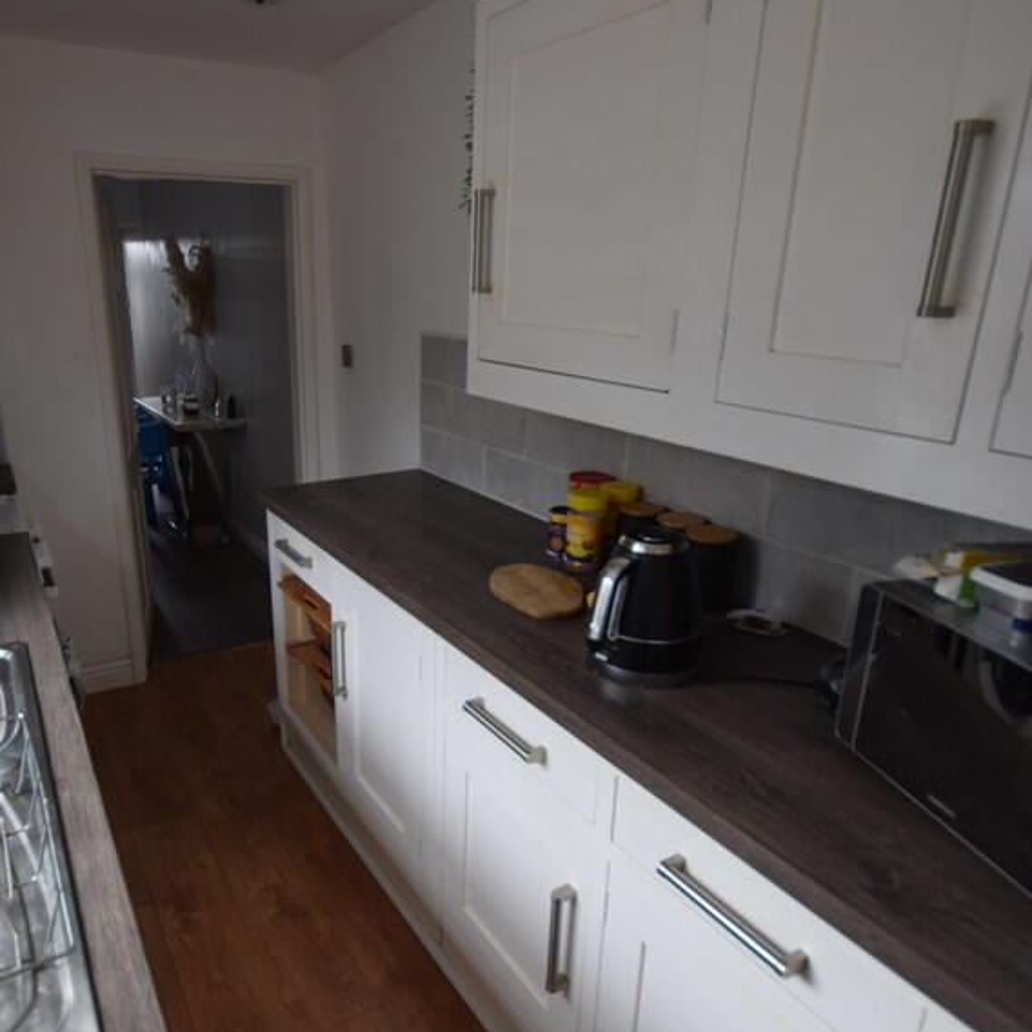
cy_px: 531
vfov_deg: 67.2
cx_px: 392
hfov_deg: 66.3
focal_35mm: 23
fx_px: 776
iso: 200
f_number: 4
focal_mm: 10
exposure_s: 1/15
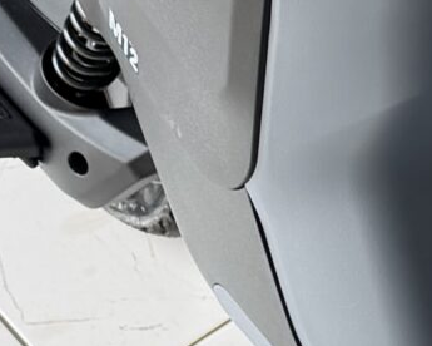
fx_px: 2225
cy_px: 301
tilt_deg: -52.6
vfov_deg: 8.9
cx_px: 650
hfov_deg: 10.7
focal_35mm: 174
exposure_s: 1/142
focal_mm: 6.76
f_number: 1.78
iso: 200
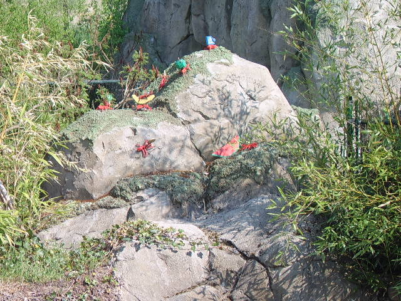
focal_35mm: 87
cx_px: 200
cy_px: 150
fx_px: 1008
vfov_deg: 17.0
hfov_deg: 22.5
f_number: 4.9
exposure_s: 1/148
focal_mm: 22.74
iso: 50
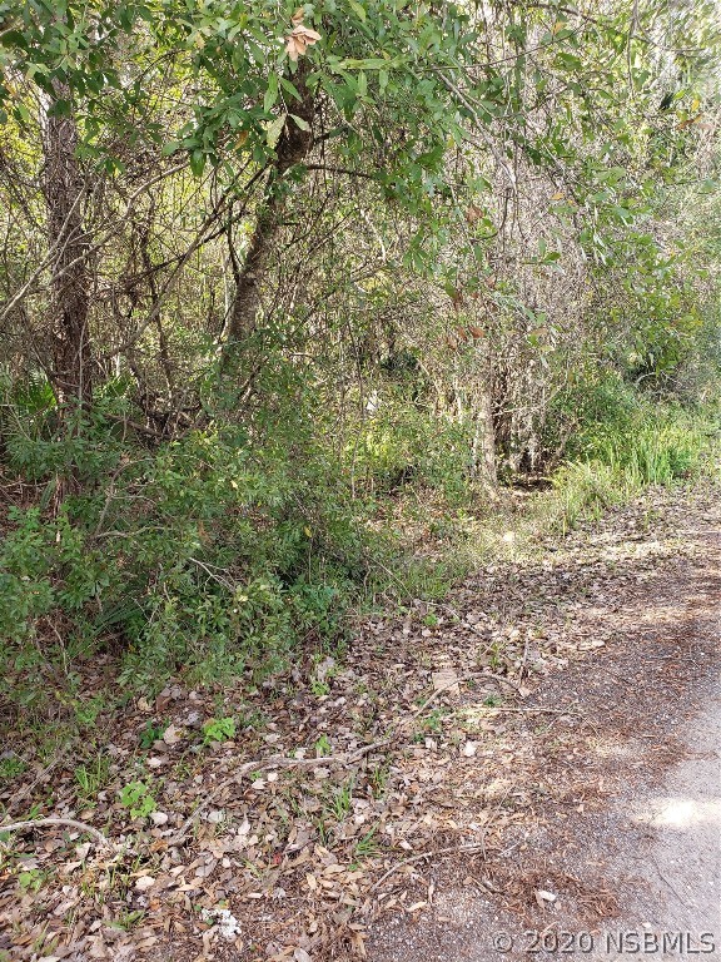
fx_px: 722
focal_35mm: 26
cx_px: 360
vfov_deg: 67.3
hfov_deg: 53.1
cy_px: 481
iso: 64
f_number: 2.4
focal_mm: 4.3
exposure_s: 1/100
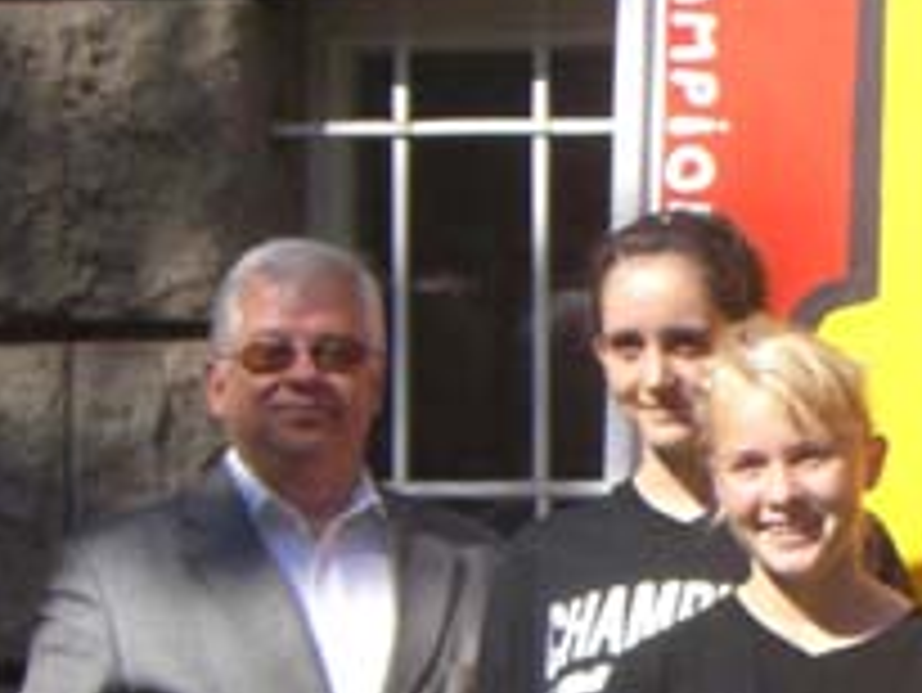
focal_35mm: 174
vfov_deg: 8.5
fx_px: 4637
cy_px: 387
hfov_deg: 11.1
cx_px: 1237
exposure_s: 1/2000
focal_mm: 9
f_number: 5.2
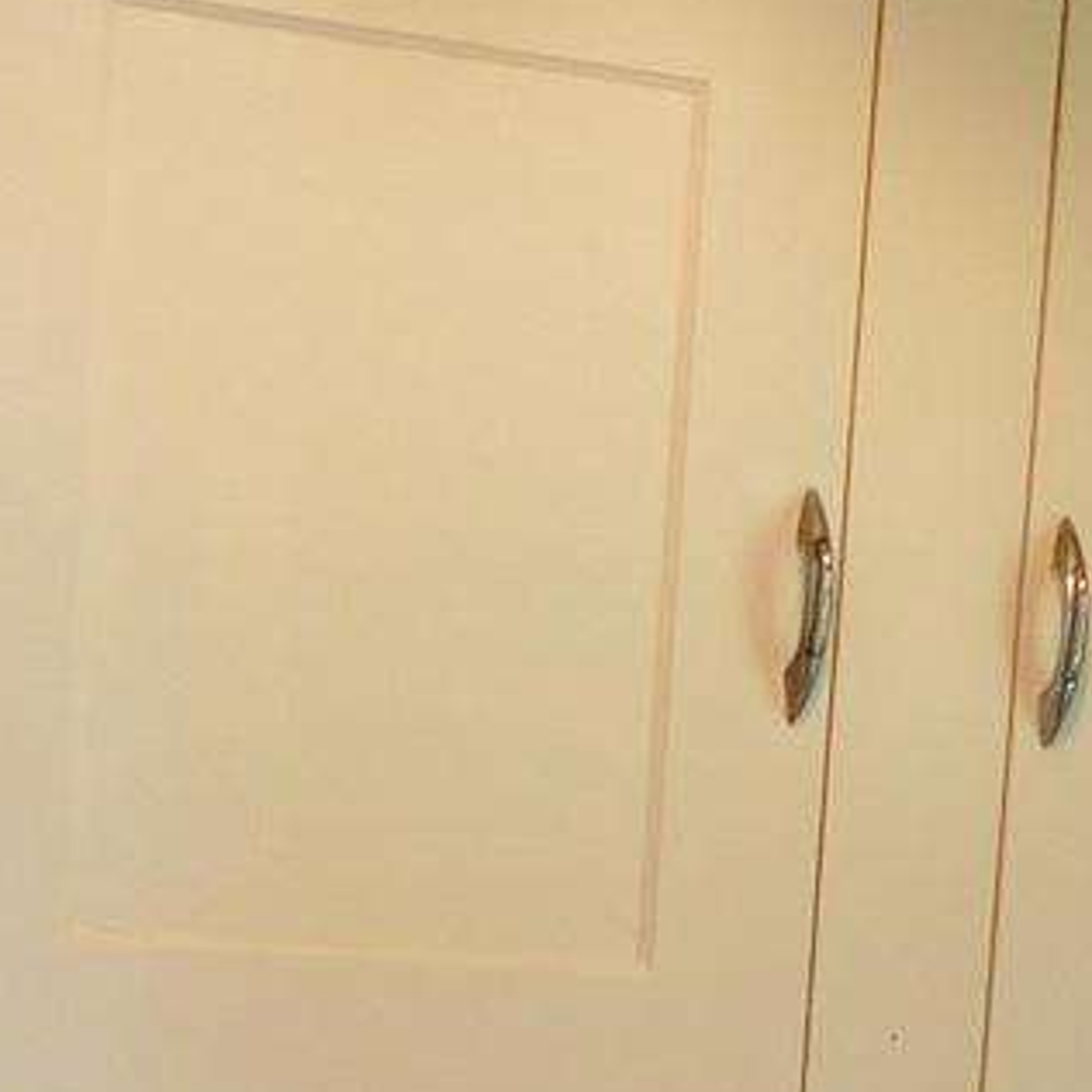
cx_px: 577
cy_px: 1579
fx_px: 3676
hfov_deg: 16.9
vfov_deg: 15.7
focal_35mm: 103
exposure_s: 1/30
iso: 180
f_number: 3
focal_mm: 4.1
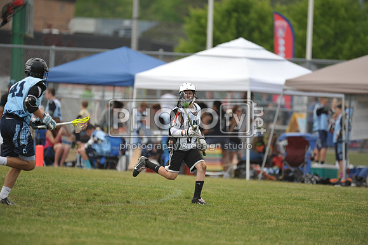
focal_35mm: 400
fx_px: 4086
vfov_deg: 3.4
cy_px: 122
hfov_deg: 5.2
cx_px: 184
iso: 800
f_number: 4
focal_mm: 400
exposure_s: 1/2500
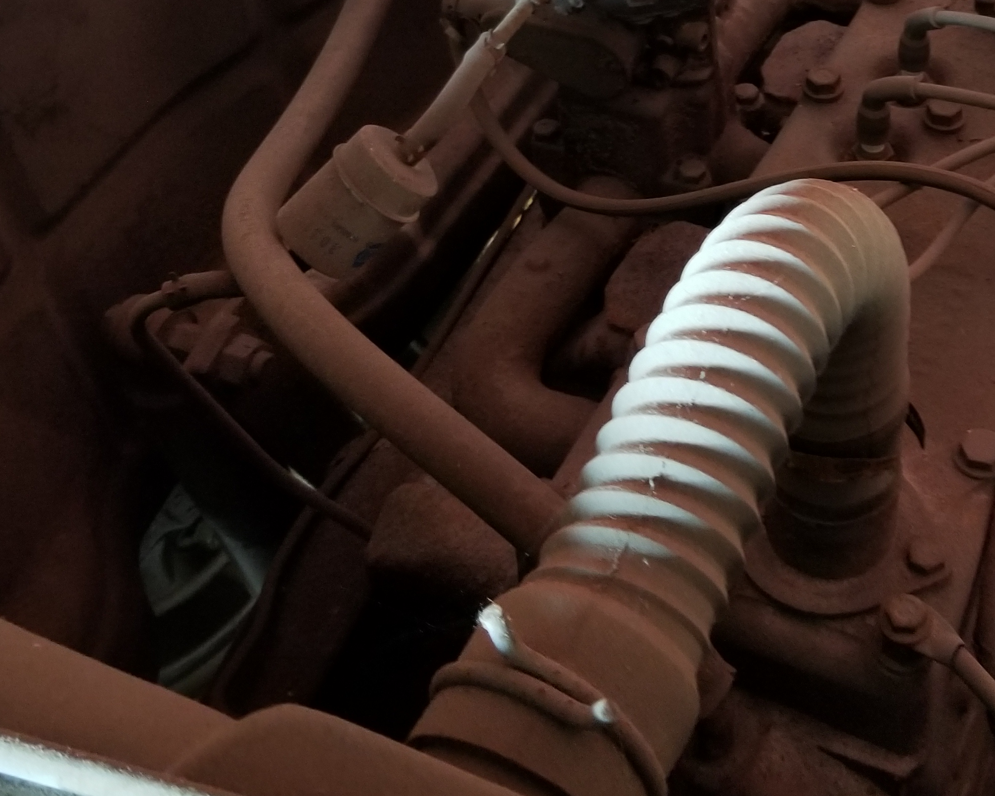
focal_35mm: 52
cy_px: 118
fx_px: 1531
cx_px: 832
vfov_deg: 28.3
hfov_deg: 34.6
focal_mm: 4.25
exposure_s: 1/10
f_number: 1.7
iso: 200
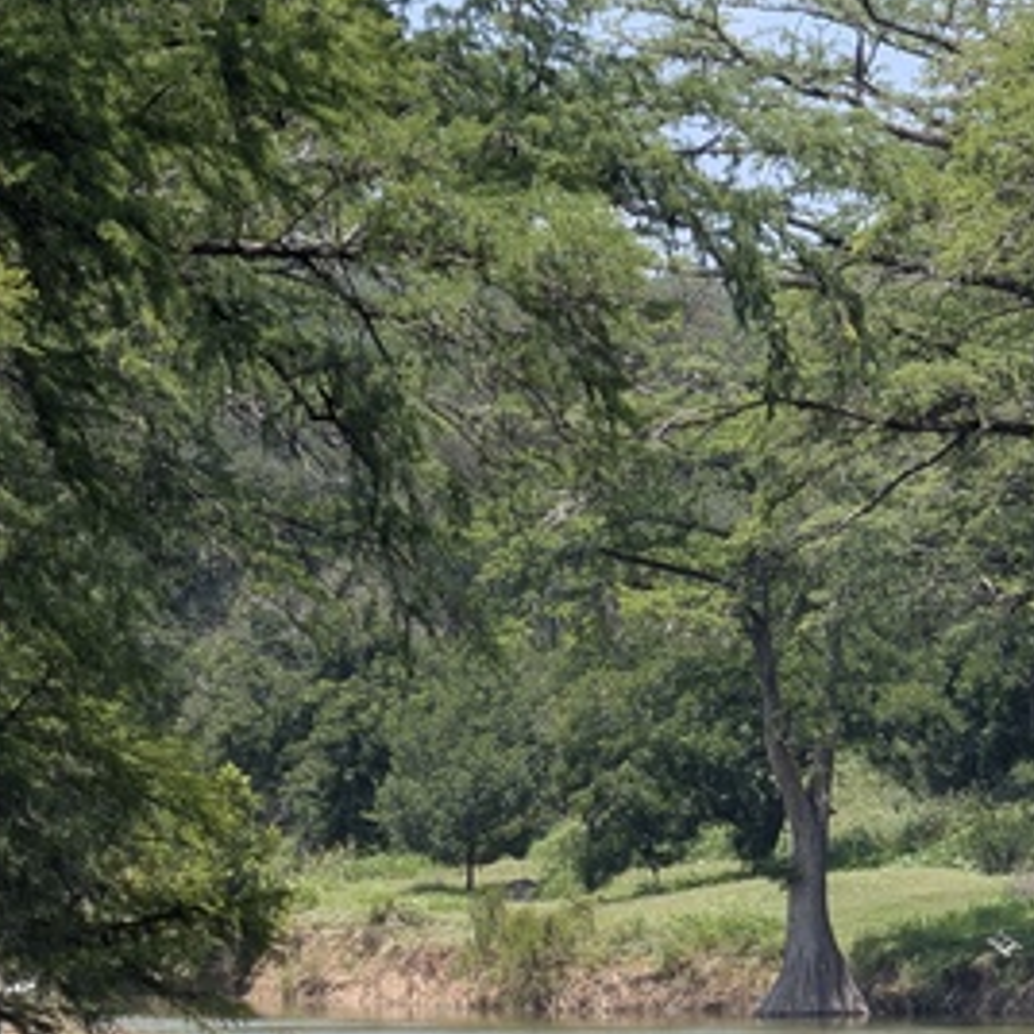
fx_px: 13281
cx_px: 1078
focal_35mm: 393
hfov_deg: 4.5
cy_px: 1536
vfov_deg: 4.4
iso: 17
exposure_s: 1/223
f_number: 2.8
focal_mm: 18
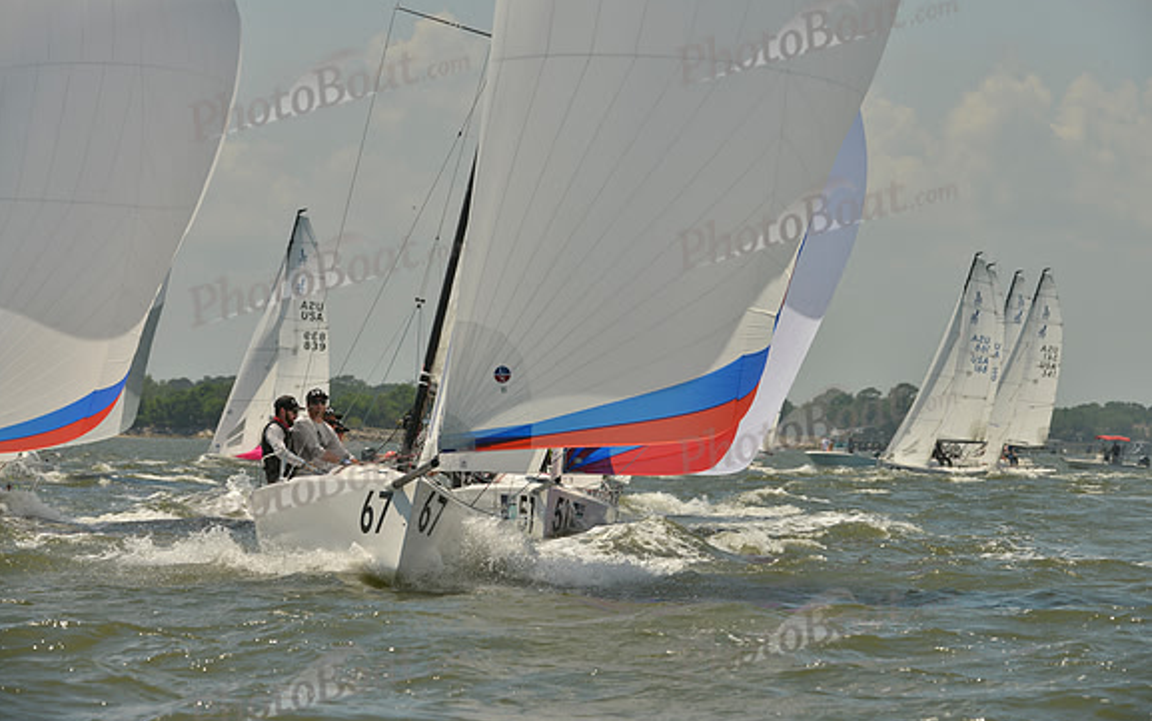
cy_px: 351
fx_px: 6438
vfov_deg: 6.4
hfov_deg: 10.2
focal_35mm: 205
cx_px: 575
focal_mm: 200
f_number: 10
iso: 280
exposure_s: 1/1250
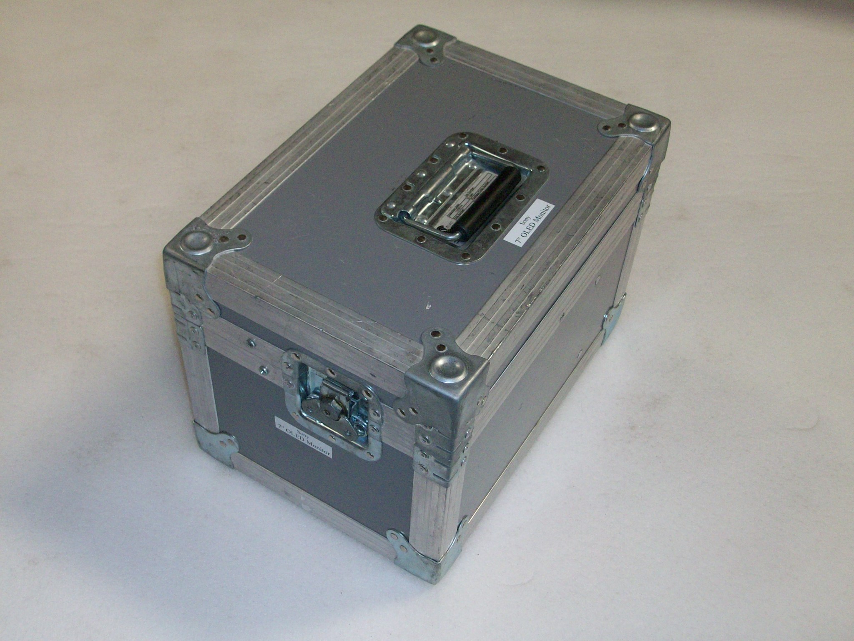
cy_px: 320
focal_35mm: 42
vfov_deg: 34.3
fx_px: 1036
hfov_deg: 44.8
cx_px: 427
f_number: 3.2
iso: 160
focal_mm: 7.1
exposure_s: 1/65.1
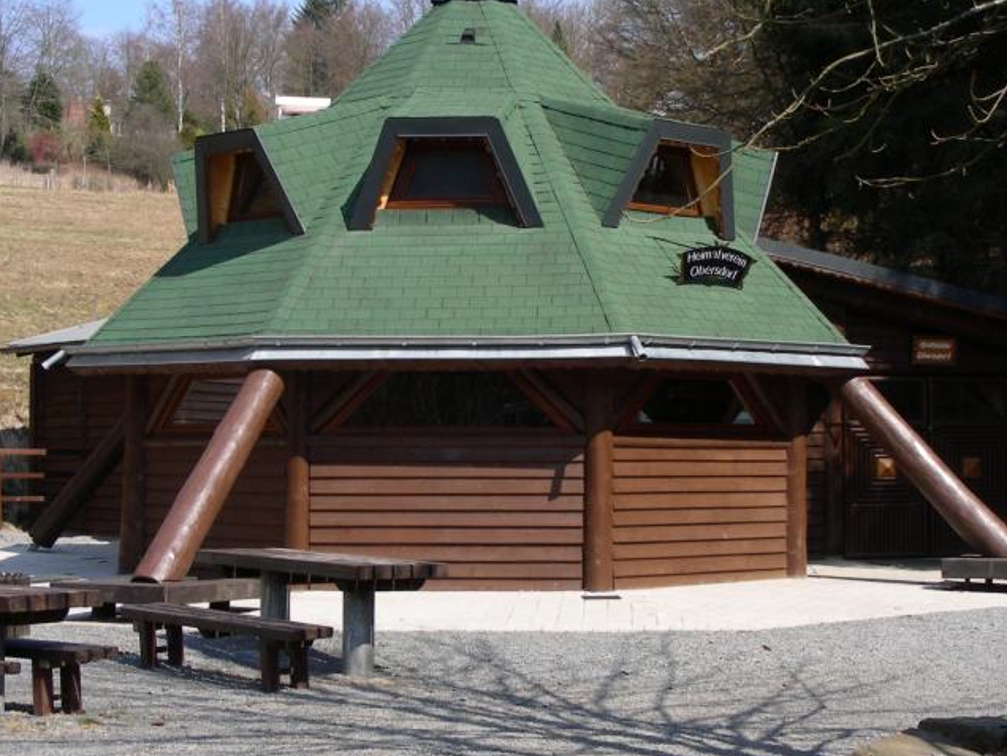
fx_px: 2124
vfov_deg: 20.2
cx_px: 542
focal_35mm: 73
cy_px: 342
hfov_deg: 26.7
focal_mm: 9.7
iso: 50
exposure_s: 1/493
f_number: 4
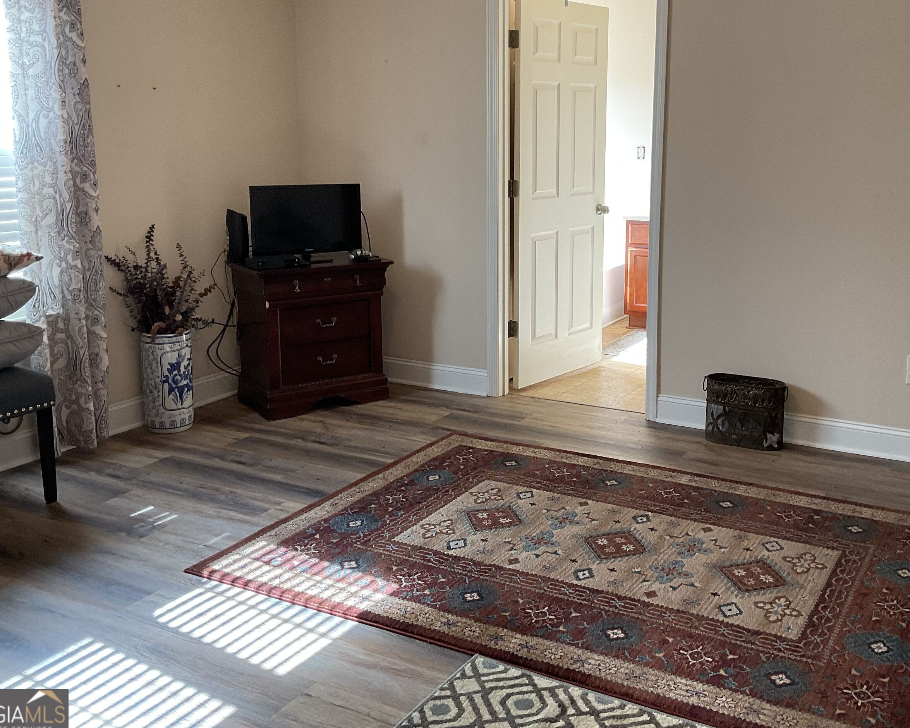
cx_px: 530
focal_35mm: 37
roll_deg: -0.4
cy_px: 288
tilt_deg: -10.2
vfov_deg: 39.9
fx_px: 997
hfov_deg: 48.9
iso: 50
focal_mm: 3
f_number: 1.8
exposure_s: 1/60
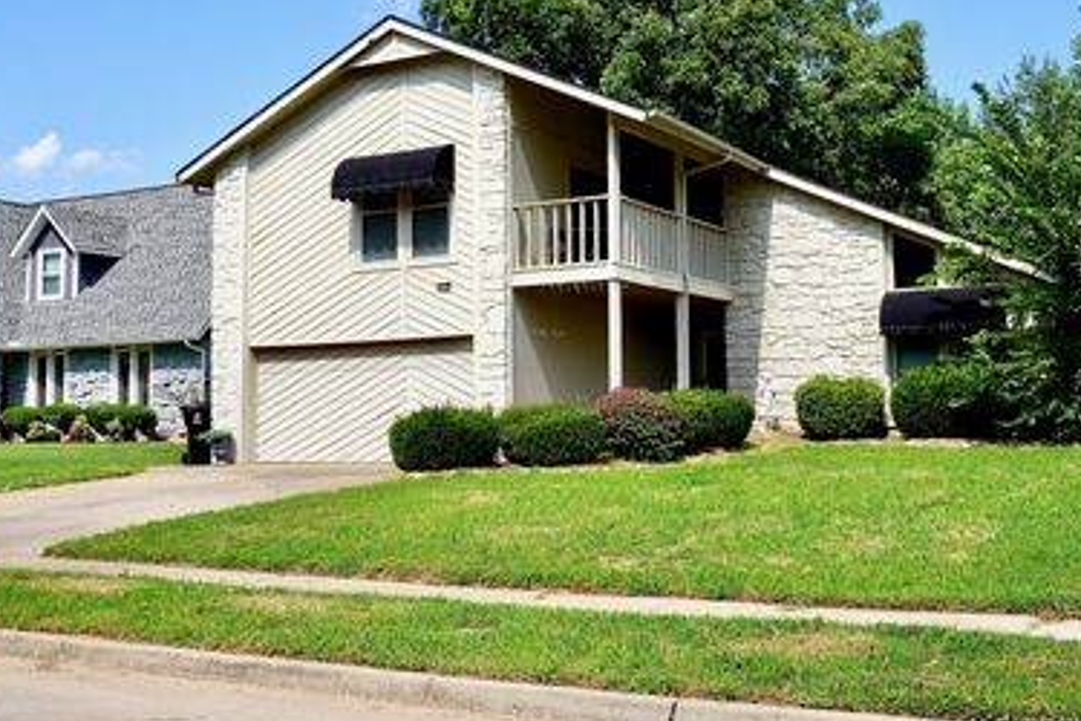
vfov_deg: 30.4
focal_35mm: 44
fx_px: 1321
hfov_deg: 44.3
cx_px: 634
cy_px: 270
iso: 100
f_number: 9.5
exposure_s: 1/125
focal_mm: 22
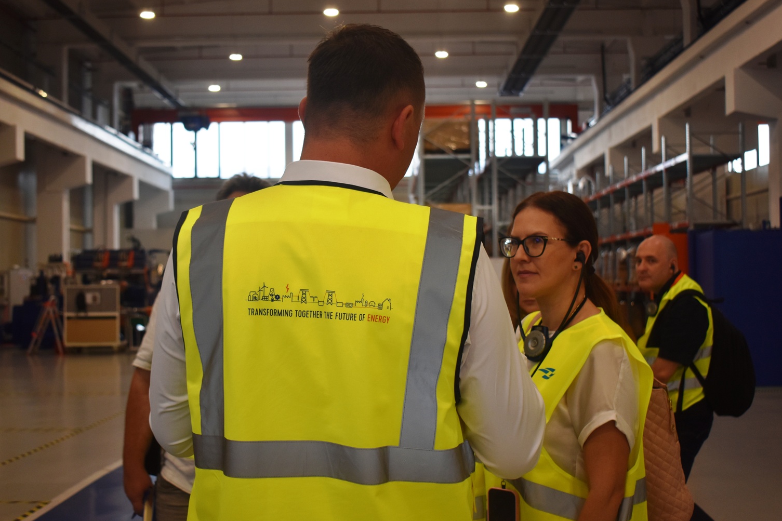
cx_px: 390
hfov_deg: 40.3
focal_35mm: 49
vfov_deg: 27.5
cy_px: 264
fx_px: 1064
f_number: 4.5
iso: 400
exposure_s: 1/250
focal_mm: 32
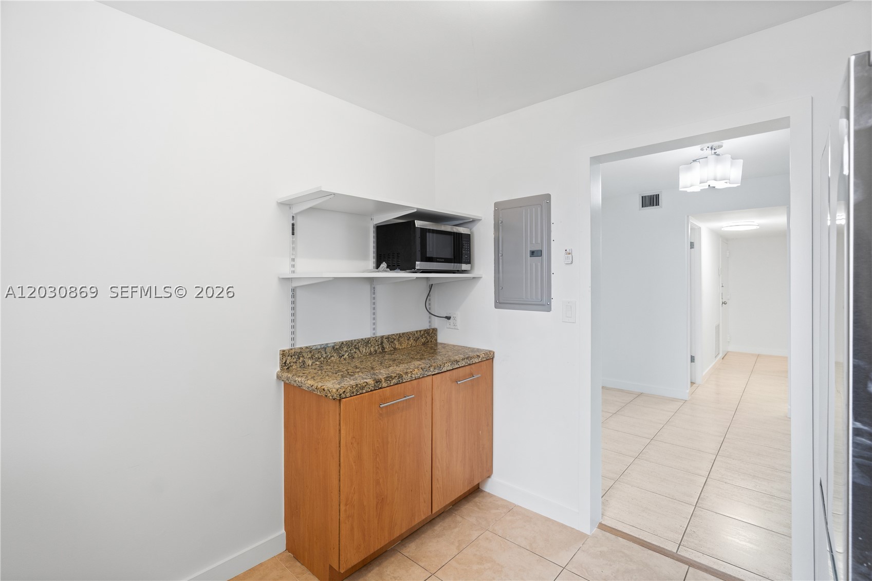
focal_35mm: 16
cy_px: 290
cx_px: 436
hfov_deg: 96.7
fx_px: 387
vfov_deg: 73.7
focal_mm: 16
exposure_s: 1/20
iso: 320
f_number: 4.5
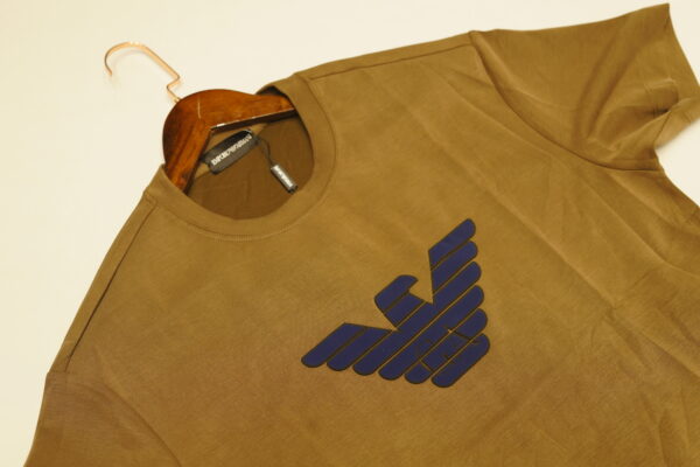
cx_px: 350
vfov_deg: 27.0
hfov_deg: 39.6
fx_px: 972
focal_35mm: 50
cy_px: 234
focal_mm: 50
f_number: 4
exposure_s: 1/200
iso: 1000
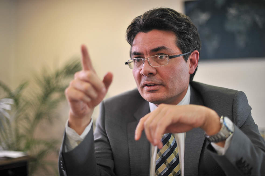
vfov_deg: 27.0
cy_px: 88
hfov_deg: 39.6
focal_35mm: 50
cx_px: 132
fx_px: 368
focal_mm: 50
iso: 400
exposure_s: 1/250
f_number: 1.4
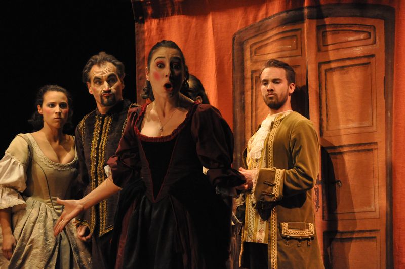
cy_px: 134
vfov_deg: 8.7
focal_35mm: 158
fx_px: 1769
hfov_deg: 13.1
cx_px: 202
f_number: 5.6
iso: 3200
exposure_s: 1/125
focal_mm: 105
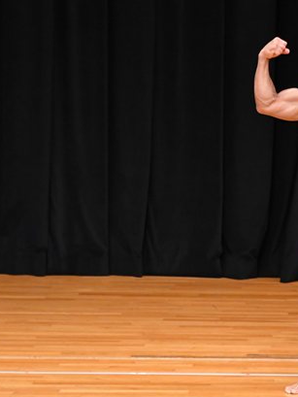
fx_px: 5013
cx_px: 362
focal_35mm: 437
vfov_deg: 4.5
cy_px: 196
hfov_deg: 3.4
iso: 4000
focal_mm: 160
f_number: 5.6
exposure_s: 1/400
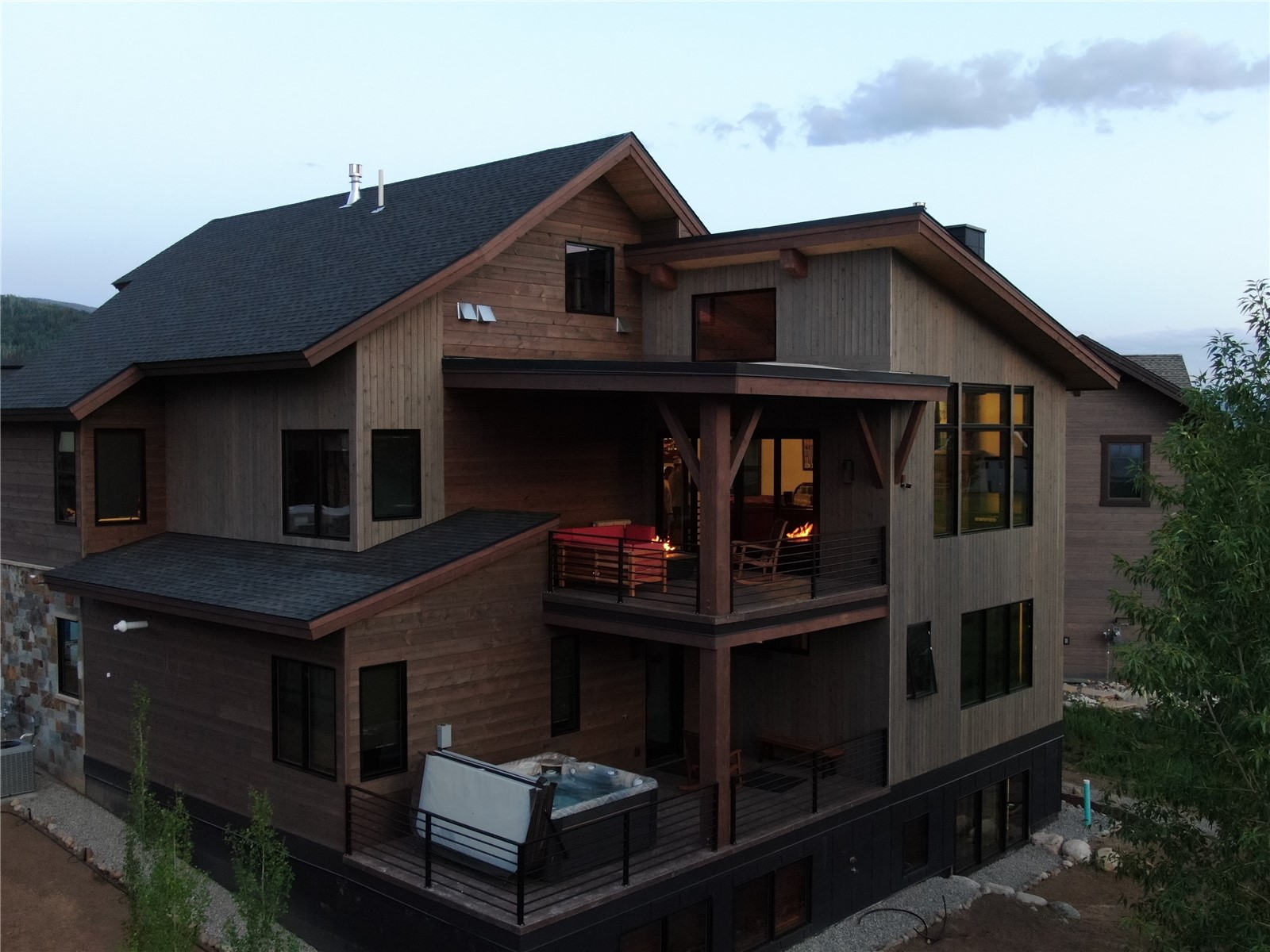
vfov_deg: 39.7
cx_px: 635
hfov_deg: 51.4
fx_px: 1321
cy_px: 476
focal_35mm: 36
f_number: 3.3
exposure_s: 1/15
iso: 400
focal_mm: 6.21
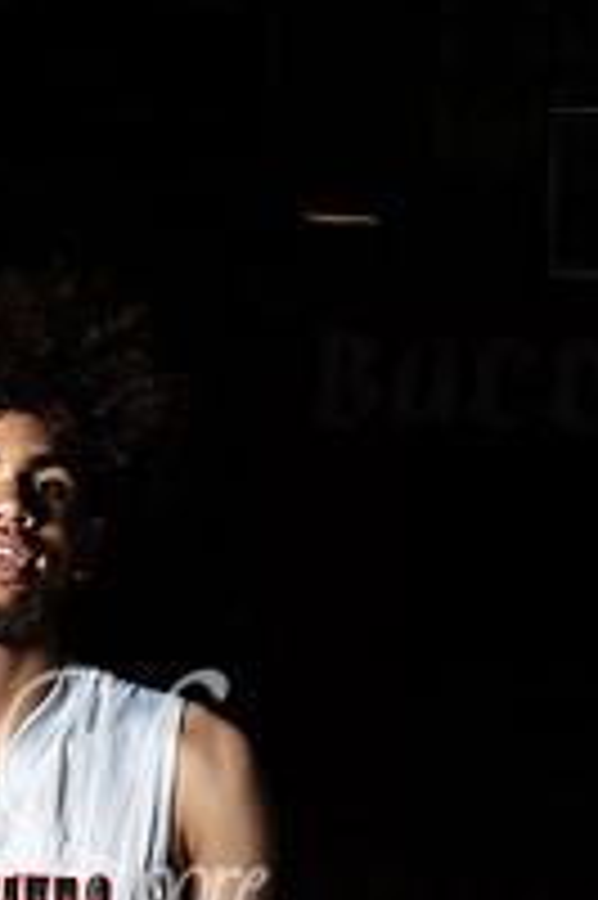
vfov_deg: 15.0
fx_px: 3369
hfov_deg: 10.1
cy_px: 810
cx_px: 0
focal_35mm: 135
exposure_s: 1/200
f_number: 14
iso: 320
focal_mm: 60
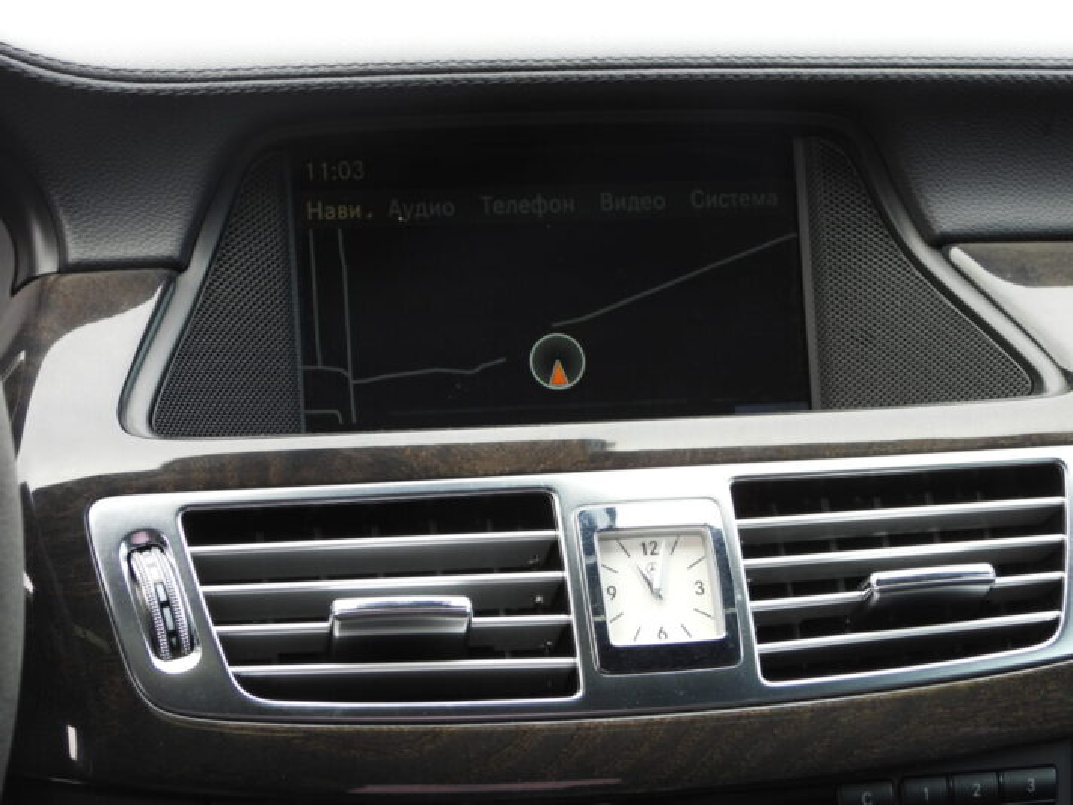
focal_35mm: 91
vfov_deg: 16.2
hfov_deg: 21.5
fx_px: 2821
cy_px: 402
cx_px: 536
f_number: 3.5
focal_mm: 16.3
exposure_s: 1/80
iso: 100
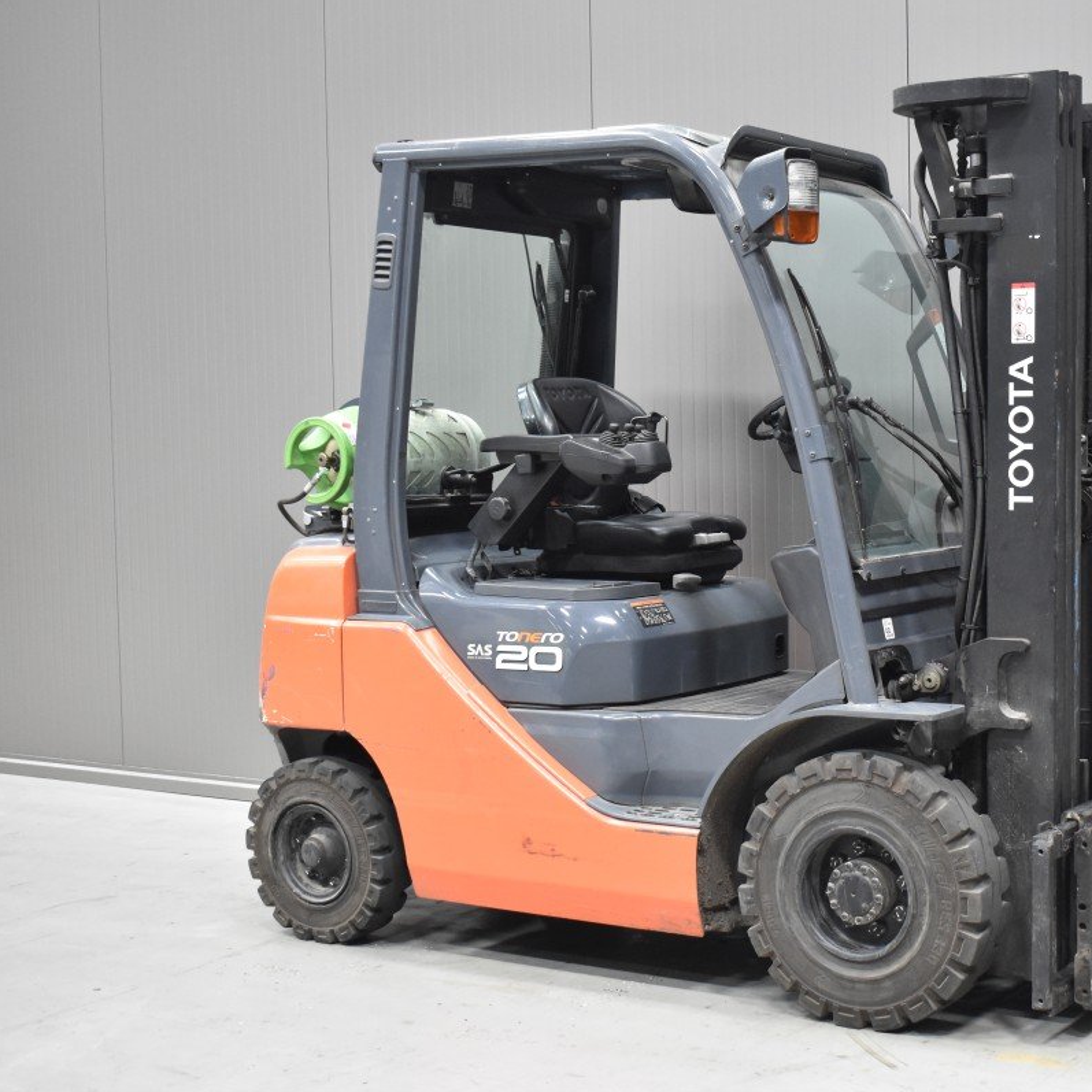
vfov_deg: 30.7
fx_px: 1986
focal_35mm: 56
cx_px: 818
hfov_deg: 30.2
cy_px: 547
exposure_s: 1/40
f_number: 4.5
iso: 2000
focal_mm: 29
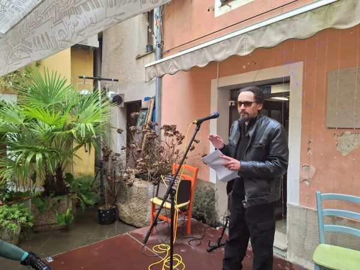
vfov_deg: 58.9
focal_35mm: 23
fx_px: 239
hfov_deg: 73.9
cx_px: 180
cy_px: 135
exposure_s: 1/190
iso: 40
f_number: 1.8
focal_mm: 5.54
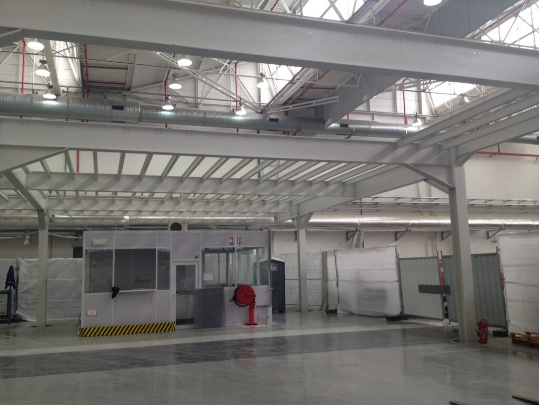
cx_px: 270
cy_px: 202
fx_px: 545
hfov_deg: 52.6
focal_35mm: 35
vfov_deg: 40.7
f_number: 2.4
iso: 50
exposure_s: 1/60
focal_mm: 4.28
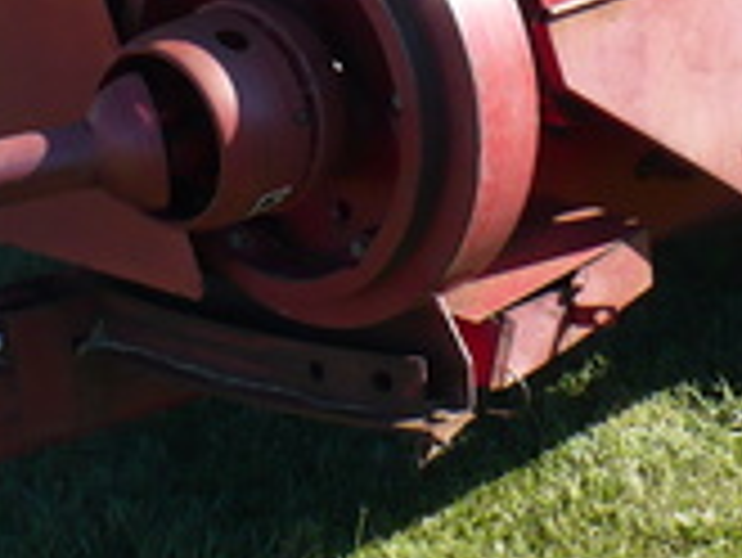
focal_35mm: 122
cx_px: 310
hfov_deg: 16.1
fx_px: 2617
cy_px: -202
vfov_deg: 11.8
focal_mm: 6.1
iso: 100
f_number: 2.8
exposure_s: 1/500
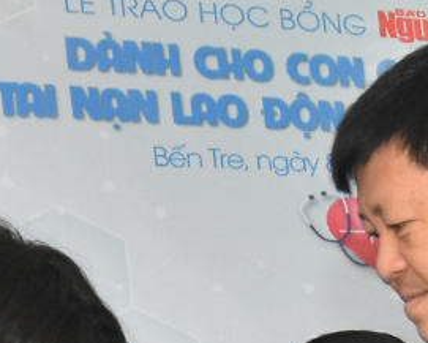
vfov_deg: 9.0
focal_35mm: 168
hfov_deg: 11.4
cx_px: 2
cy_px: 487
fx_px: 2129
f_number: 3.5
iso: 1800
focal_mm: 20
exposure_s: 1/200
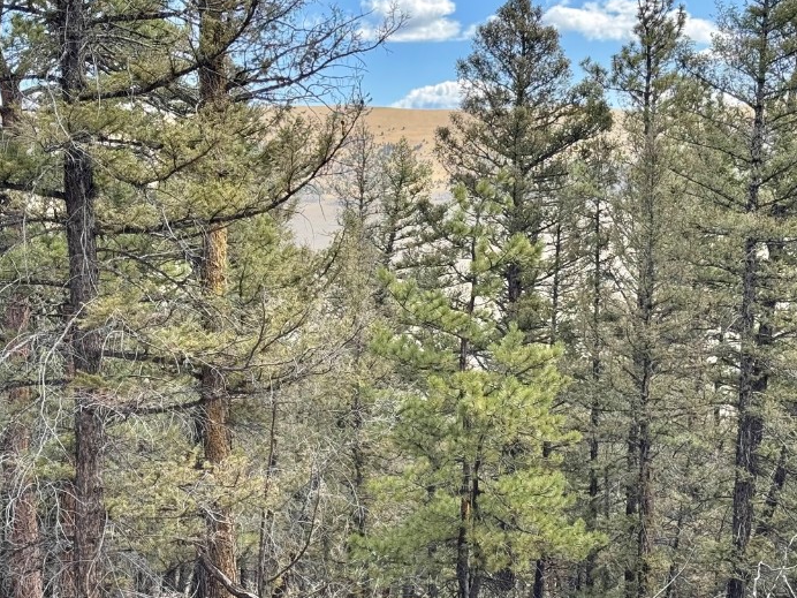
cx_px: 401
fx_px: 1635
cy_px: 325
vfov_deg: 20.7
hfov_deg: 27.4
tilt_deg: -5.5
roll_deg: +1.1
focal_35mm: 71
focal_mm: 6.76
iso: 64
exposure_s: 1/588
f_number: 1.78
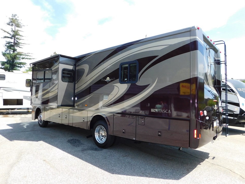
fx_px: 170
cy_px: 92
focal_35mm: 24
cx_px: 127
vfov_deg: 56.8
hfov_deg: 71.6
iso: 125
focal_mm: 4
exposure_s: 1/640
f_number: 3
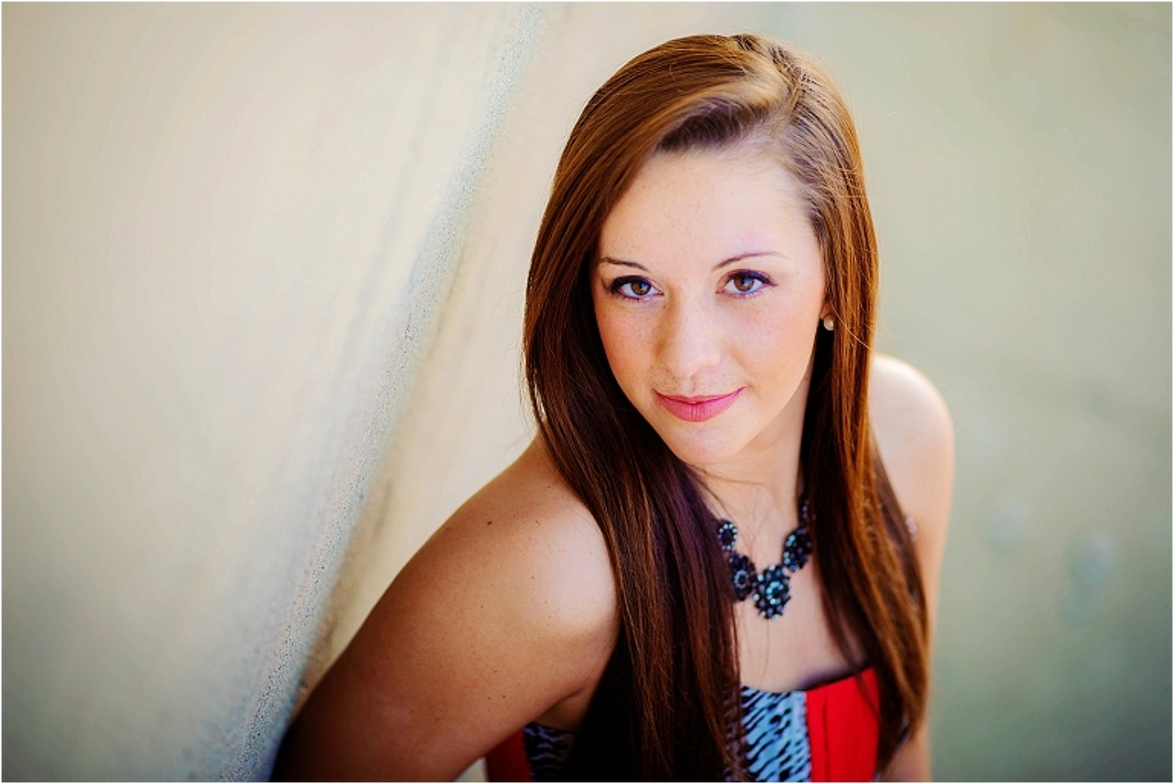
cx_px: 587
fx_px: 2773
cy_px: 392
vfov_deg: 16.1
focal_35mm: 85
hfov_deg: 23.9
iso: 200
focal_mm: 85
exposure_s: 1/320
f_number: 1.8
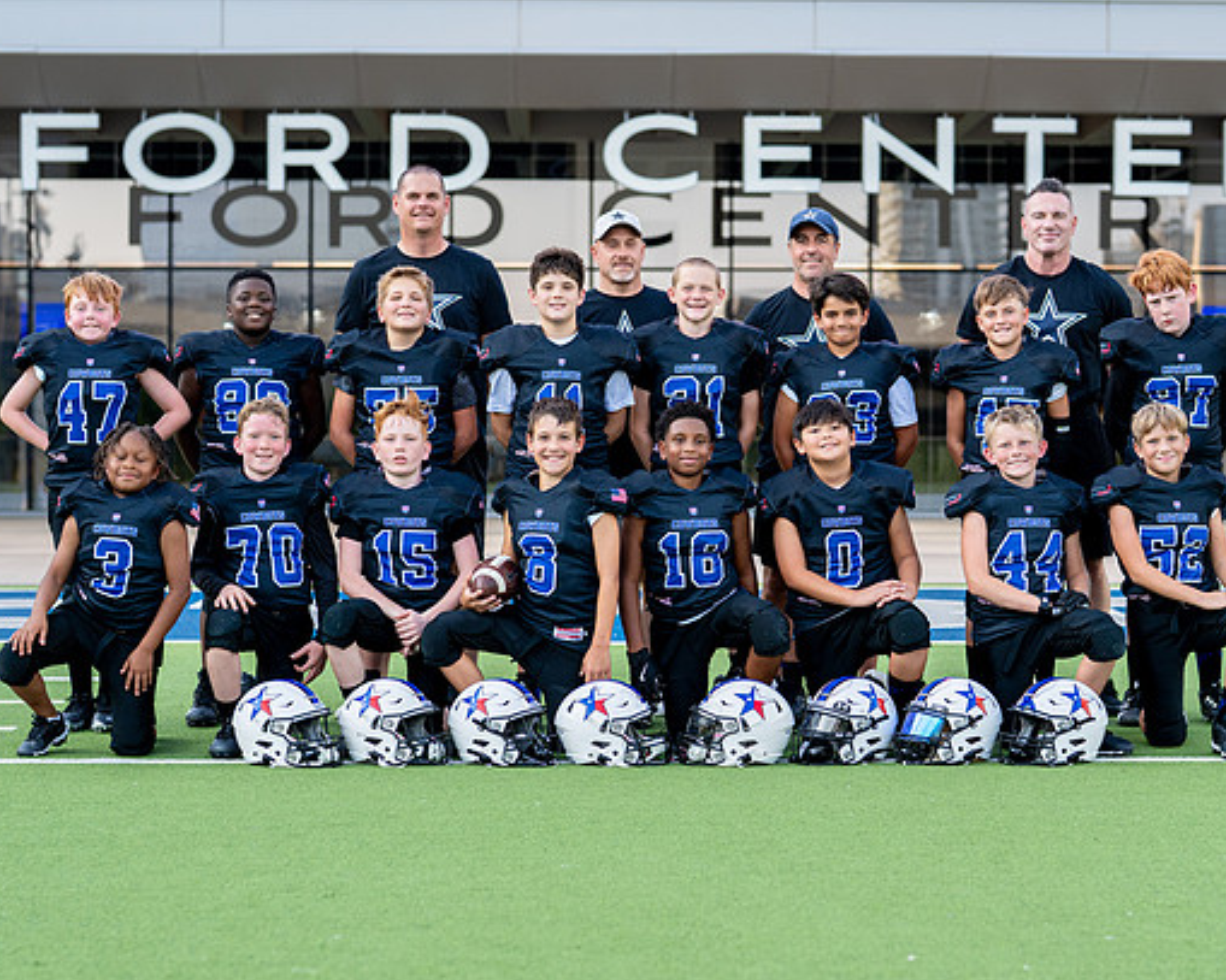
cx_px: 652
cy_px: 479
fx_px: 2939
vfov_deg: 18.9
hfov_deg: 23.6
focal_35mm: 81
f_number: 2
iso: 200
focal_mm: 50
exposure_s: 1/800
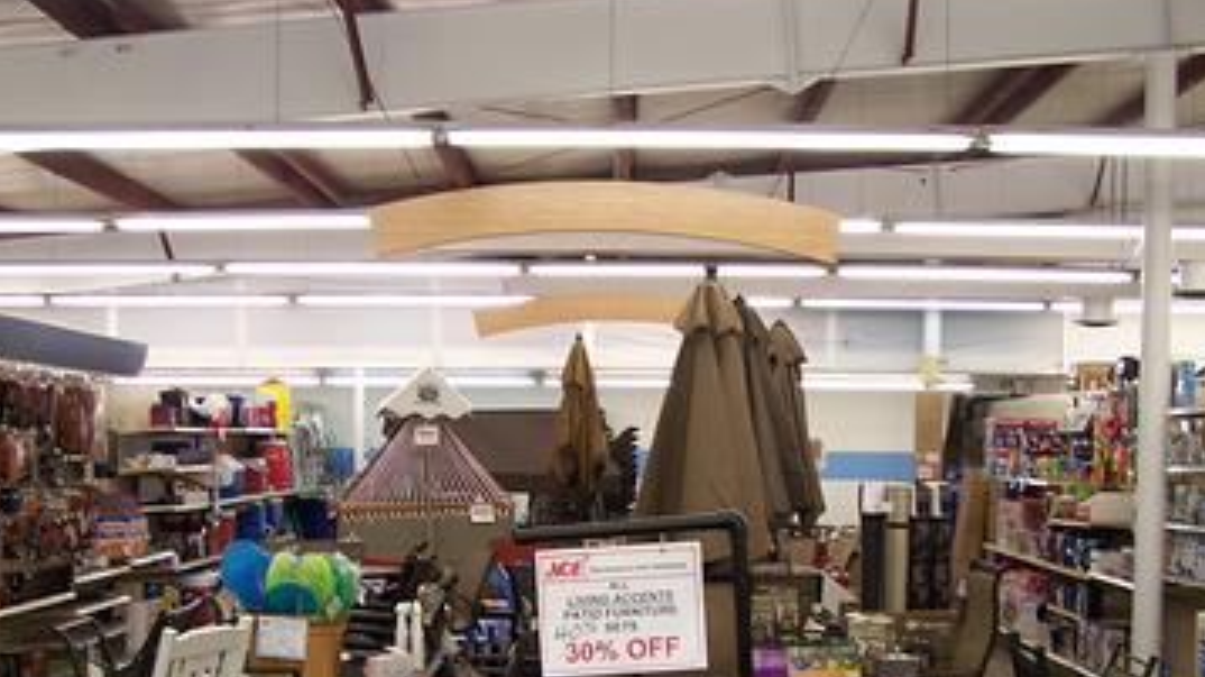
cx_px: 611
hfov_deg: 38.5
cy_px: 552
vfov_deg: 21.9
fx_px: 1725
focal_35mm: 54
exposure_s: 1/30
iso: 80
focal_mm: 6.3
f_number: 2.8
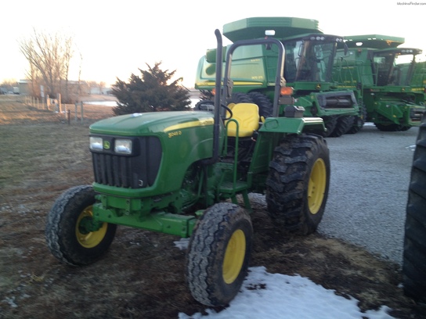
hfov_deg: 52.6
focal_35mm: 35
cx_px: 213
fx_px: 431
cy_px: 160
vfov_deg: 40.7
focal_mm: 4.28
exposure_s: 1/60
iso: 50
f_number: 2.4
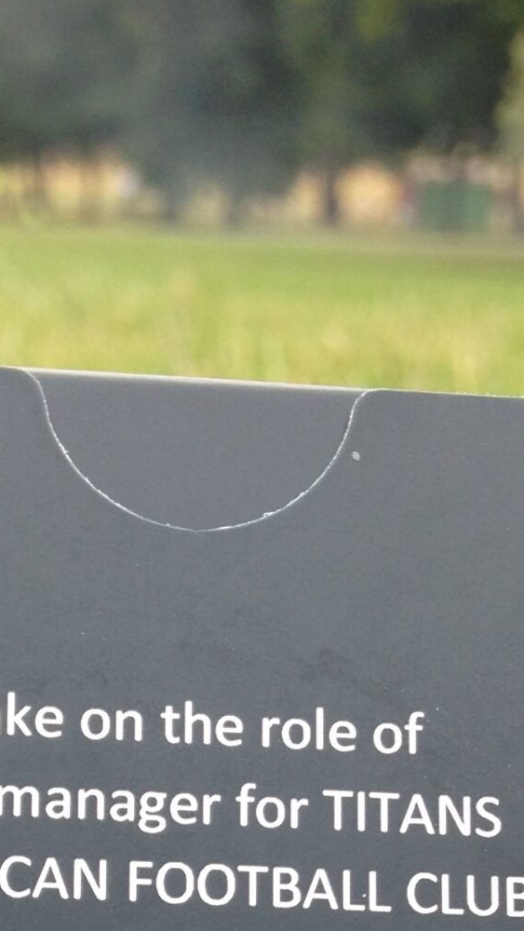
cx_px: 205
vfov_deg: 21.3
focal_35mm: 92
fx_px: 2271
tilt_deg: -22.3
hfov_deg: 13.2
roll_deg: -2.1
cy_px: 1156
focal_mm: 4.12
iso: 50
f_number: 2.4
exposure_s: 1/125
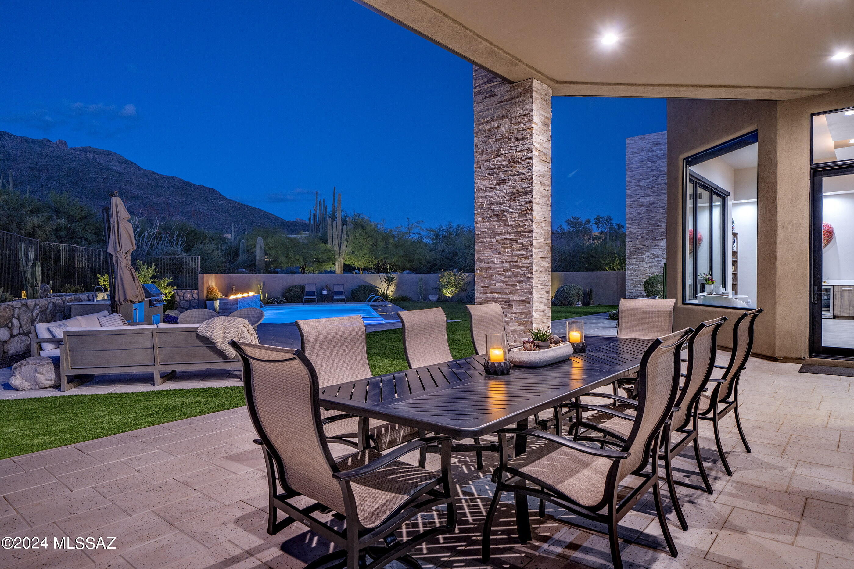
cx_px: 427
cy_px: 284
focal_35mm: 21
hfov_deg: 81.2
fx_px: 498
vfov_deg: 59.5
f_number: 7.1
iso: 200
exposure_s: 1.3
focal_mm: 21
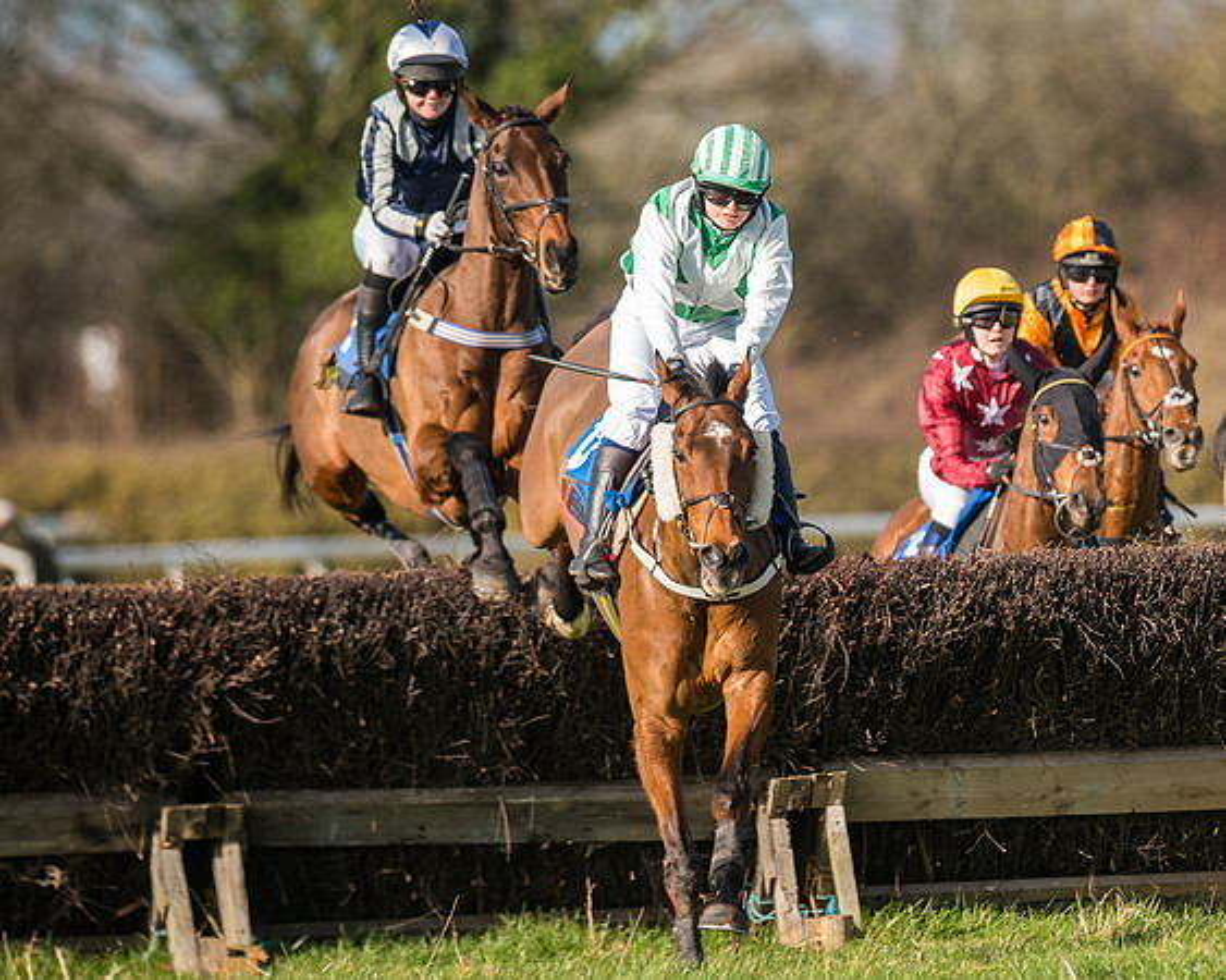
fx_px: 23380
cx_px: 1052
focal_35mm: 645
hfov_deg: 3.0
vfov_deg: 2.4
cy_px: 407
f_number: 5
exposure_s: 1/1250
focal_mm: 400
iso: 200
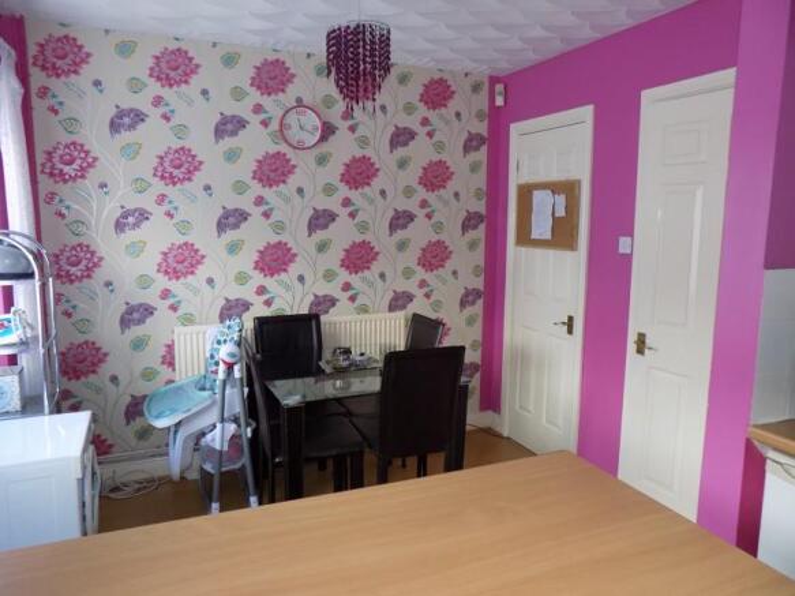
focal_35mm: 24
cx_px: 398
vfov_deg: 56.8
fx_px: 551
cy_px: 298
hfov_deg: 71.6
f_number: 3.1
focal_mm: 4.3
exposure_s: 1/30
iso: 320
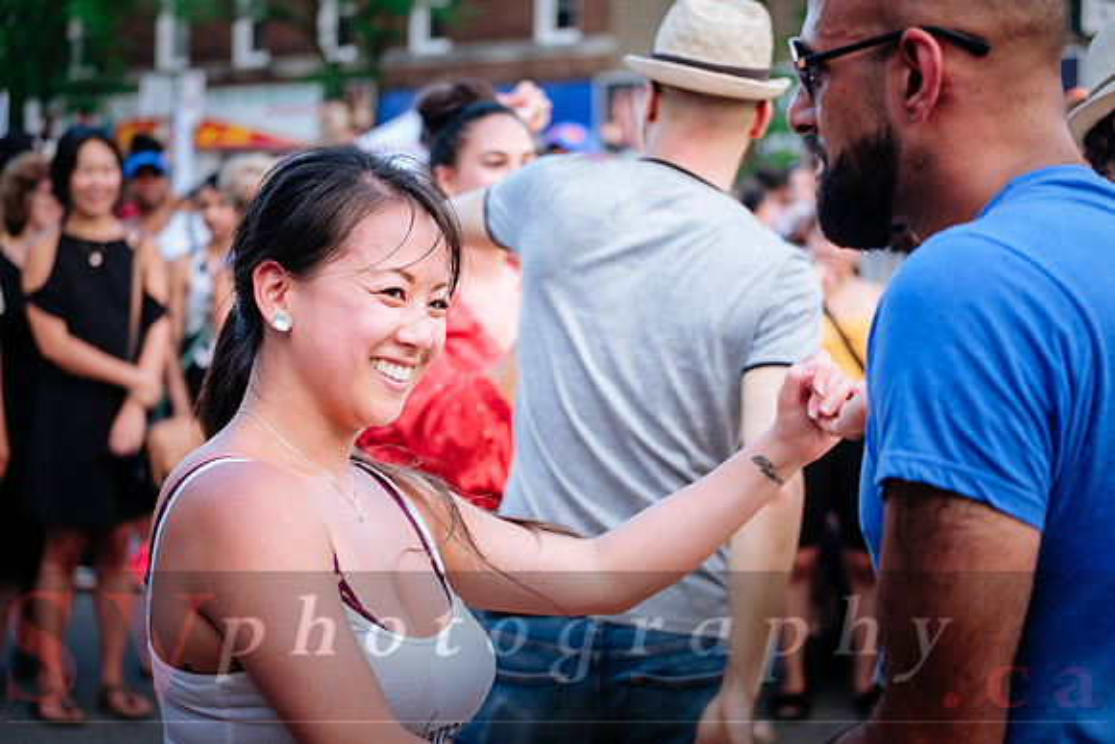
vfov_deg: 18.2
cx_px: 558
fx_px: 2323
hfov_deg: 27.0
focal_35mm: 75
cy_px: 372
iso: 200
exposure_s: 1/250
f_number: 2.8
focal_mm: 50
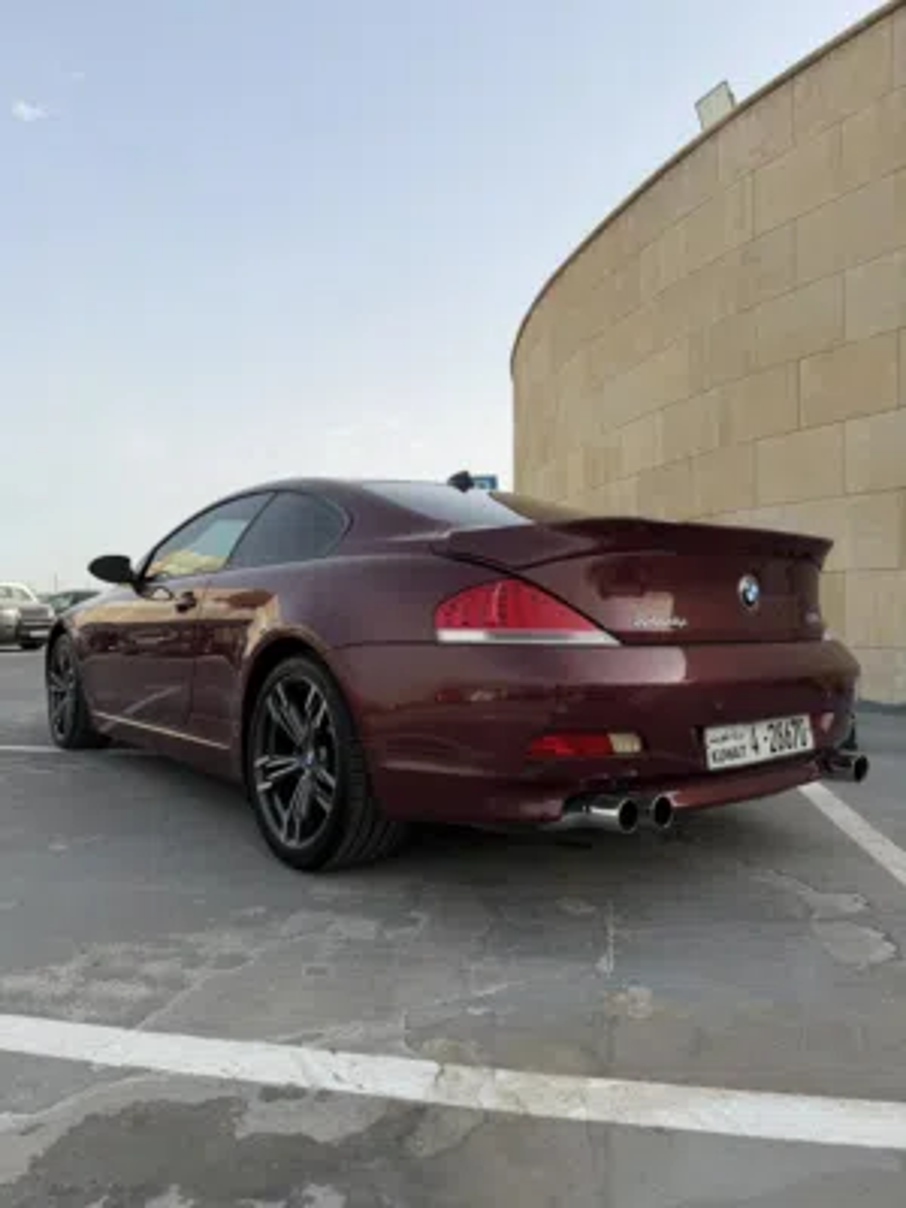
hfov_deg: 56.8
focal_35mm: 24
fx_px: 838
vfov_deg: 71.6
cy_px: 604
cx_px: 453
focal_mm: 6.76
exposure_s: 1/3279
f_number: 1.78
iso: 80
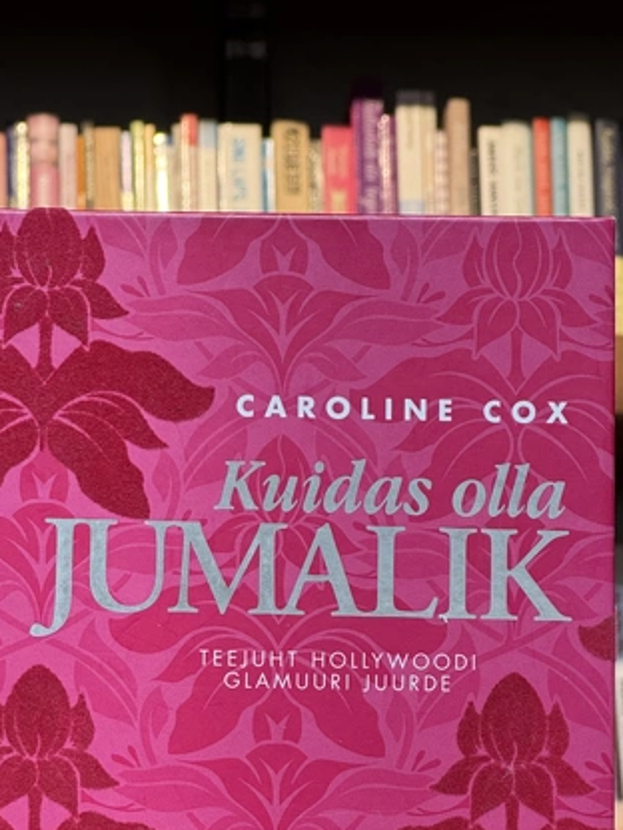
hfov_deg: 11.8
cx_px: 269
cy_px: 643
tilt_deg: +1.8
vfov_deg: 15.6
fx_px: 3024
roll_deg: -0.3
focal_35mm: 126
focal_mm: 9
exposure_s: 1/99
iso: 200
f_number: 2.8
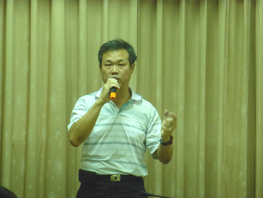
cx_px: 132
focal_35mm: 312
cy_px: 99
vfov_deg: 4.8
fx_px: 2370
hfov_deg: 6.4
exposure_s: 1/20
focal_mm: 55.7
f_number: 5.9
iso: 800
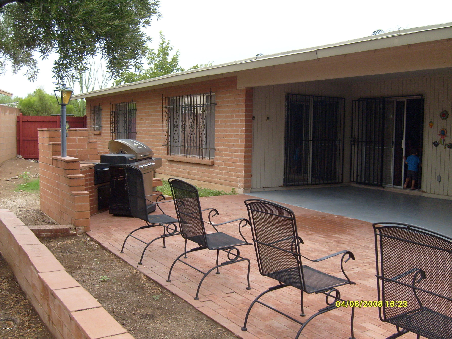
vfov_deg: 40.7
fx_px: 457
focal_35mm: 35
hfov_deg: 52.6
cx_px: 226
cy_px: 170
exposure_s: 1/125
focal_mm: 5.8
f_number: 7.1
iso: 80
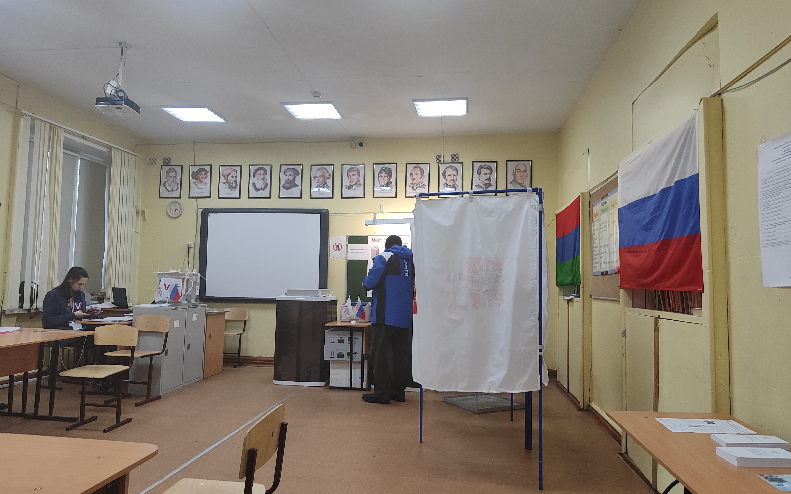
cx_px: 391
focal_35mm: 25
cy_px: 243
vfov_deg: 49.3
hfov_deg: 72.5
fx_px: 539
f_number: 1.88
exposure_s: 1/100
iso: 237
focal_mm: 5.59
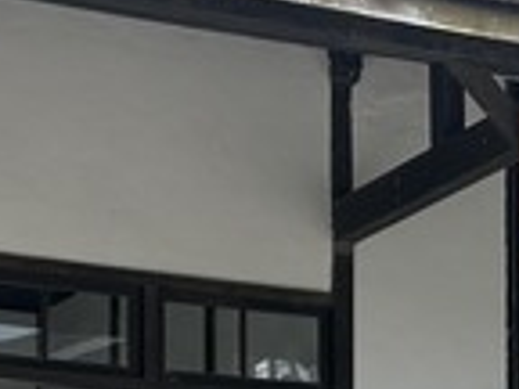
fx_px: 2114
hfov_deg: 14.0
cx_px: 252
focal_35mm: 141
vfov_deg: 10.2
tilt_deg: +7.1
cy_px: 600
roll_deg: +0.1
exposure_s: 1/3460
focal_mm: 5.7
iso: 50
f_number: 1.5
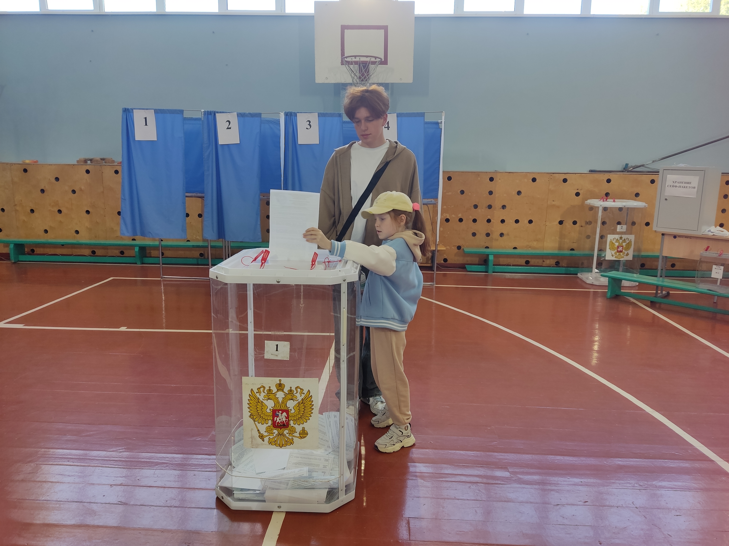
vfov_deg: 54.9
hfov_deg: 69.4
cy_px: 273
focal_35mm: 25
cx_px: 364
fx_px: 526
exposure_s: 1/120
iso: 95
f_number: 1.79
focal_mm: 4.71
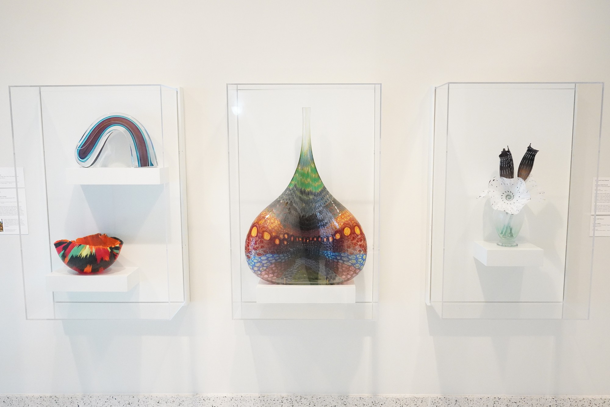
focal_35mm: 28
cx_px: 305
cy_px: 204
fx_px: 474
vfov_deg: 46.4
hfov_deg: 65.5
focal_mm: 28
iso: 12800
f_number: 5
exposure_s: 1/100
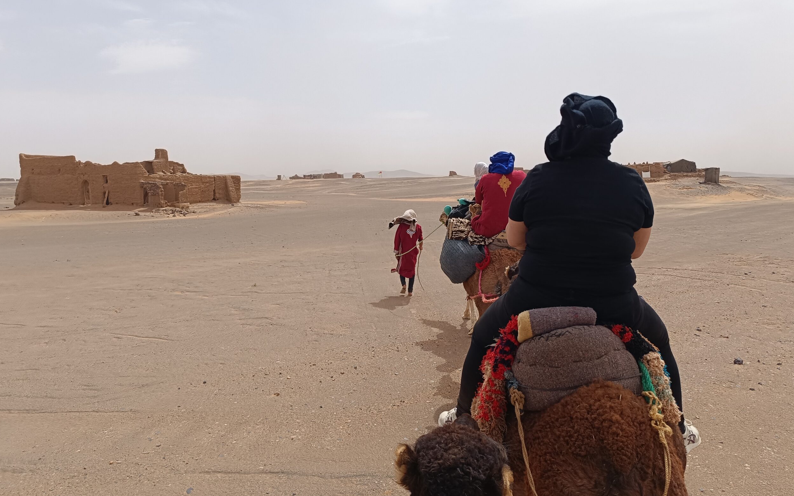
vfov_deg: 47.6
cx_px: 396
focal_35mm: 26
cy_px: 241
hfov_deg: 70.4
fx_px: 563
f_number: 1.88
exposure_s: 1/2198
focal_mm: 5.59
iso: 60
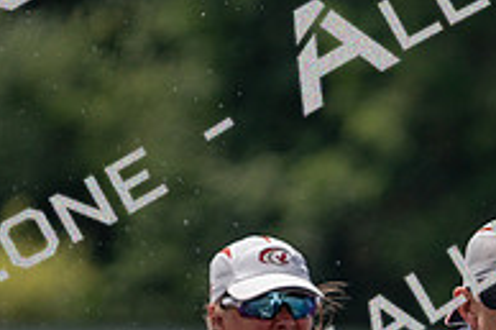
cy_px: 490
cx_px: 435
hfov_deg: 1.8
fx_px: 15624
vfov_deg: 1.2
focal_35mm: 1135
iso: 200
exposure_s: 1/1600
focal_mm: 379
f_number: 6.3
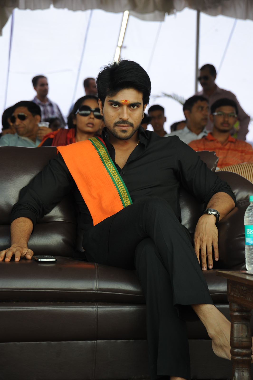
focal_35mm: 120
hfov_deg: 11.4
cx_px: 126
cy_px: 190
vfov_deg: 17.1
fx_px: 1266
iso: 500
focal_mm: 120
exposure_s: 1/125
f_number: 7.1
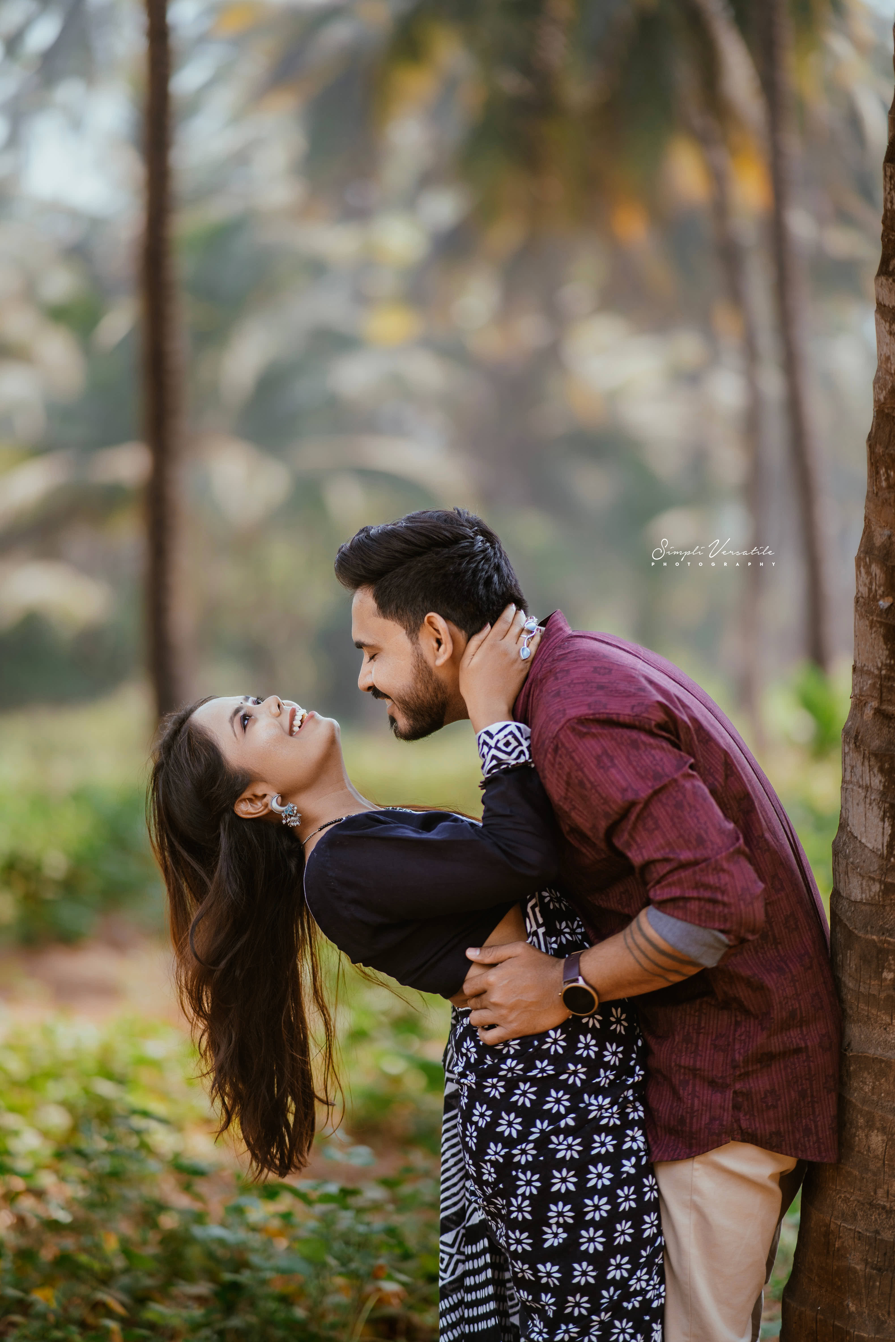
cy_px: 671
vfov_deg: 23.9
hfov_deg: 16.1
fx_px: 3170
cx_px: 448
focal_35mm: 85
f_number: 1.4
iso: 160
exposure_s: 1/800
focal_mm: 85
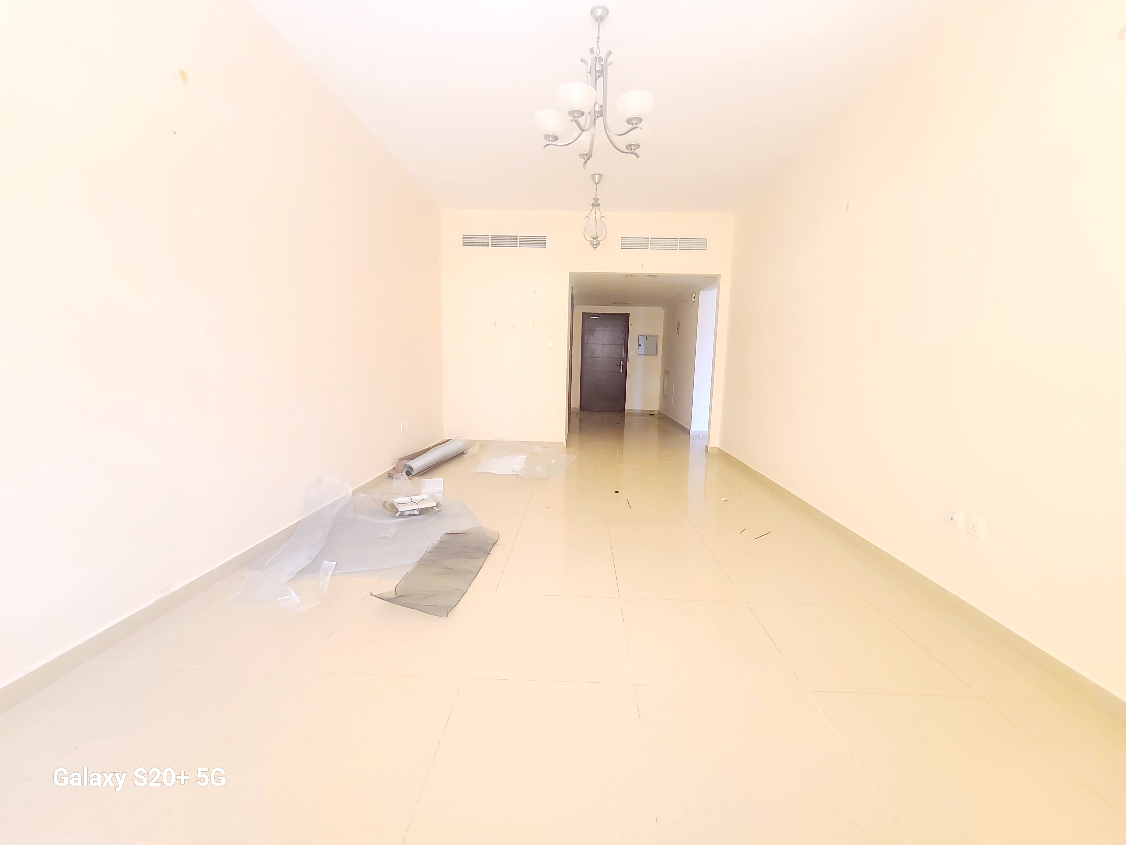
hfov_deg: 106.2
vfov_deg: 89.9
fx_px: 423
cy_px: 422
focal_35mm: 13
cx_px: 563
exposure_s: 1/60.2
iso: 250
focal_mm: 2.2
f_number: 2.2
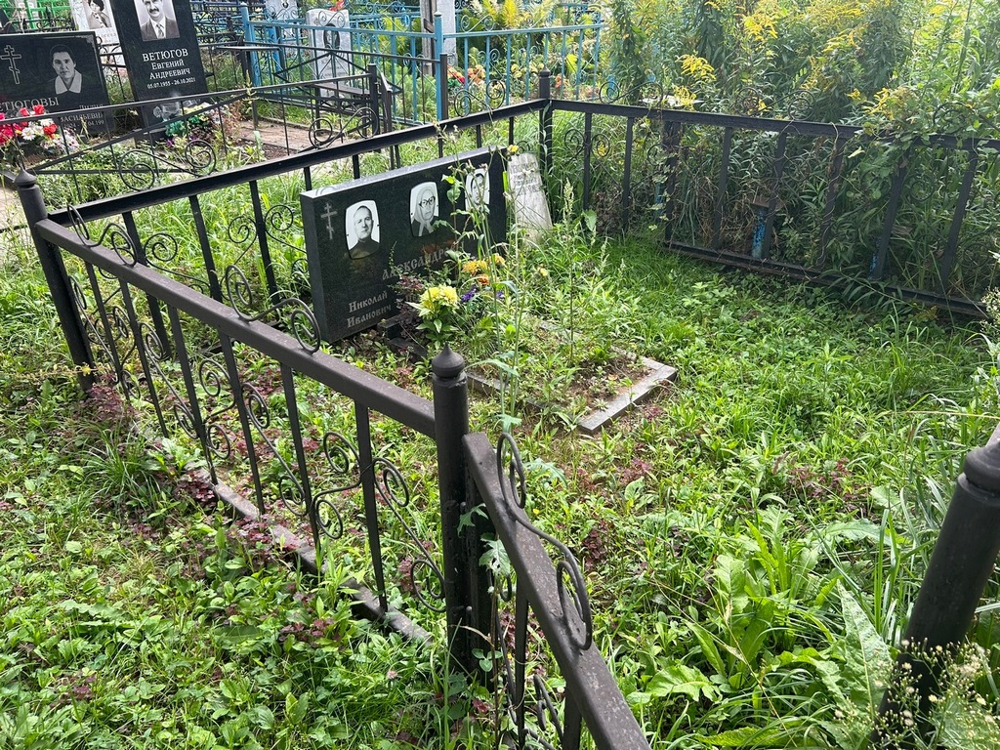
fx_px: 751
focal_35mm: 26
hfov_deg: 67.3
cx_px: 500
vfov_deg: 53.1
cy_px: 375
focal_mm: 5.7
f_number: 1.5
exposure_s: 1/572
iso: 50
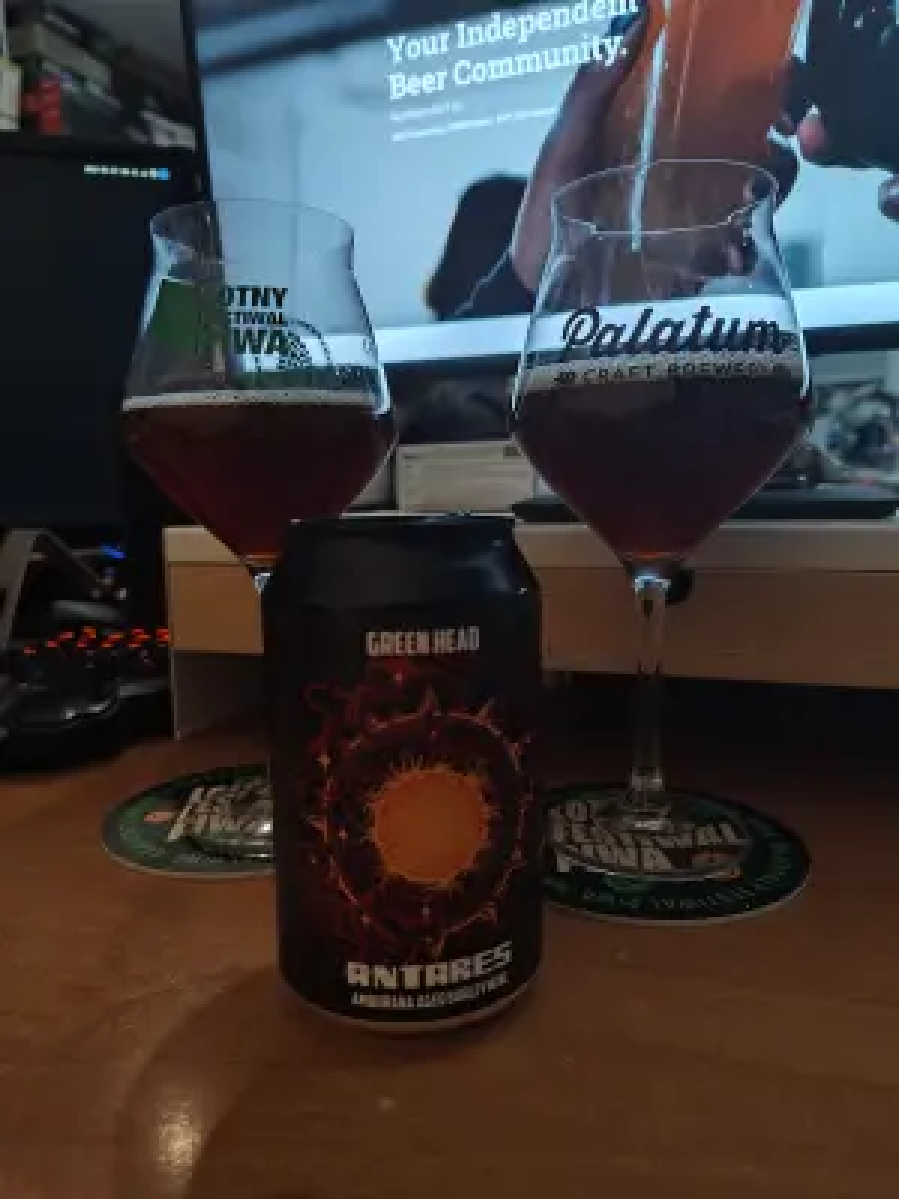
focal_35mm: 23
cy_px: 600
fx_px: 796
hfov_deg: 58.9
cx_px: 450
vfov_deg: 73.9
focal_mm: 5.56
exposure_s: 1/15.2
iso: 272
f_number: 1.88
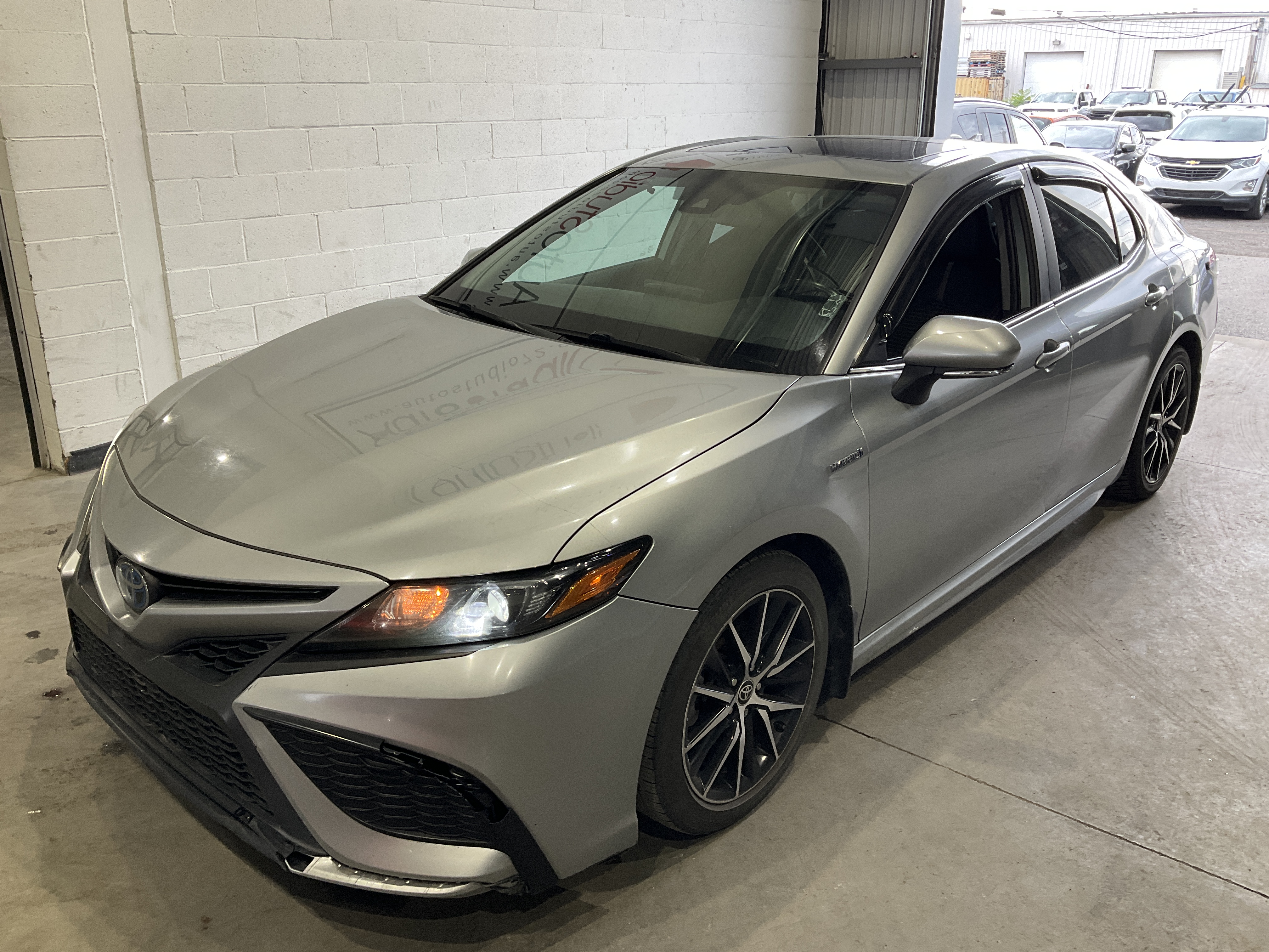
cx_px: 634
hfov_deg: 61.7
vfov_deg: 48.2
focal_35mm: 29
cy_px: 476
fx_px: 1063
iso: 50
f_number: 1.8
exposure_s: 1/120
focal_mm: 3
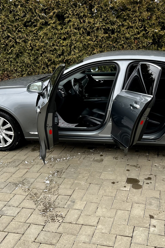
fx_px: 261
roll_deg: +0.6
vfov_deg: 50.7
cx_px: 120
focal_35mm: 38
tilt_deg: -18.9
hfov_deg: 34.5
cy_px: 128
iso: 50
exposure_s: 1/399
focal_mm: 5.7
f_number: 1.5
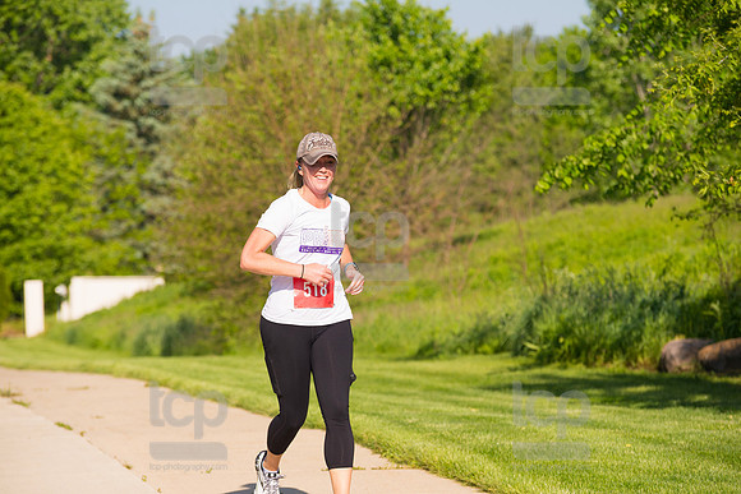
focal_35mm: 145
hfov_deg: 14.2
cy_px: 247
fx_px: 2985
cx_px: 370
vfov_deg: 9.5
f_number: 5.6
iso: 400
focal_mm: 145
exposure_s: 1/2000
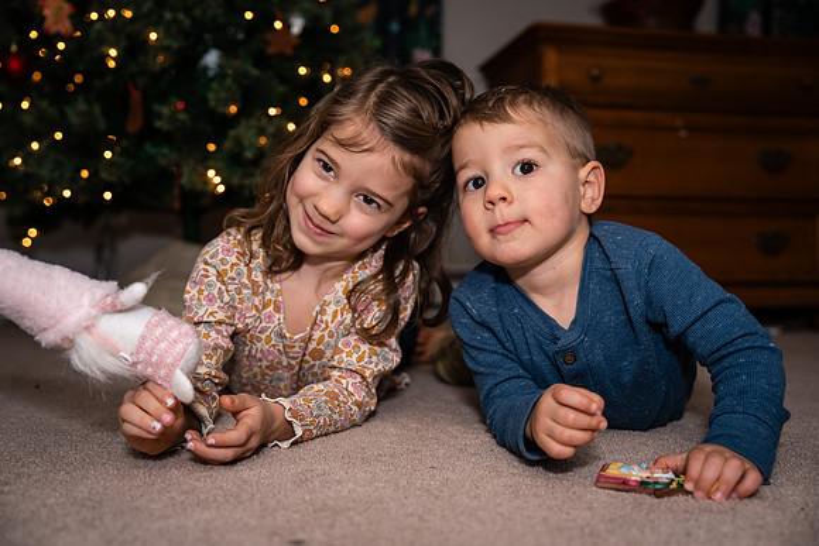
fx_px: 796
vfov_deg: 37.9
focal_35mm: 35
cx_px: 410
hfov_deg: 54.4
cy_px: 273
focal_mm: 35
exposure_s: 1/250
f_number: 2.8
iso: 200
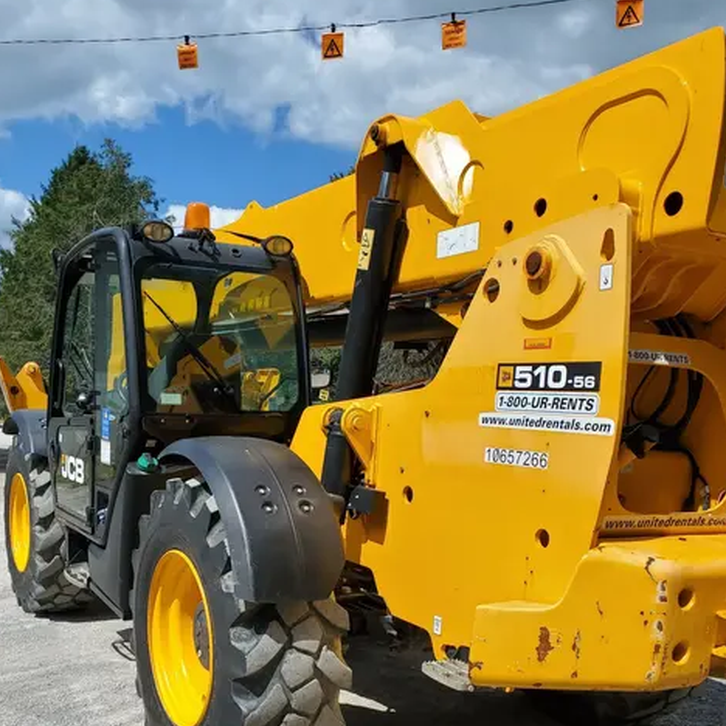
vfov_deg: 45.4
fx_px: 854
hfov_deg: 45.9
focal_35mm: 36
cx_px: 307
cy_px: 483
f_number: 2.4
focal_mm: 4.3
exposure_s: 1/1857
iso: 50
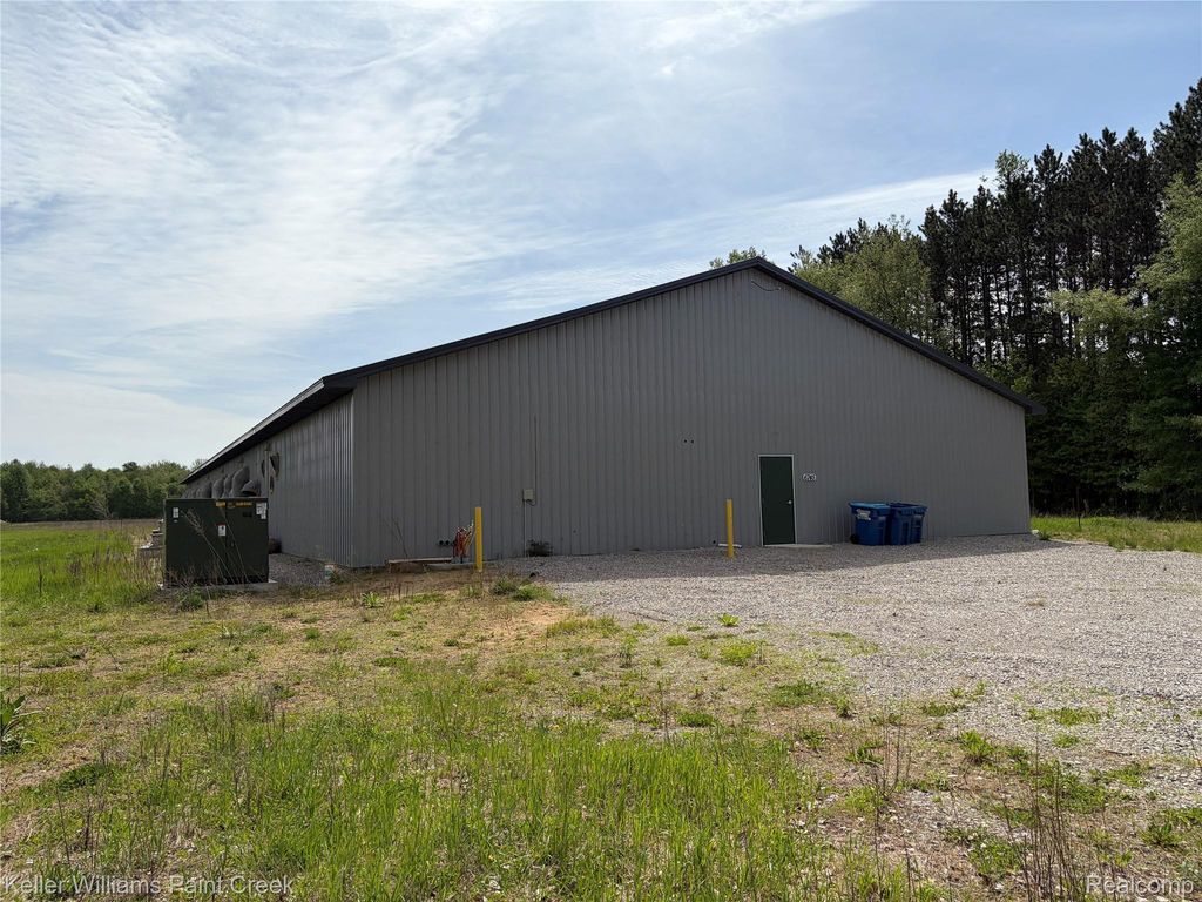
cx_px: 601
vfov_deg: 53.1
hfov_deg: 67.3
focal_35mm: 26
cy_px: 451
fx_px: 903
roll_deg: +1.1
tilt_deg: +6.6
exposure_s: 1/6993
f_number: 1.6
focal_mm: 5.96
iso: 50
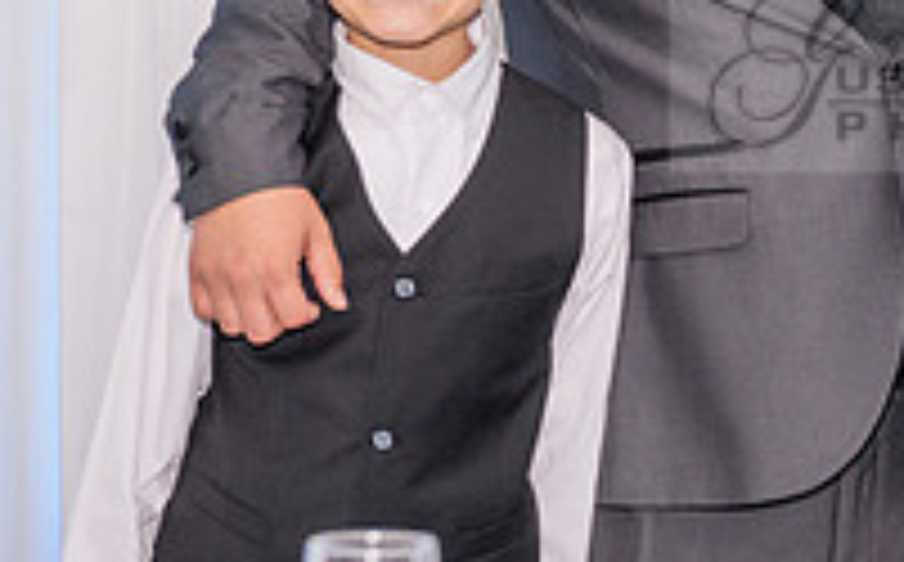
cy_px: 65
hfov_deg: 12.7
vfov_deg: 8.0
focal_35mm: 162
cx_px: 1061
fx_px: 3986
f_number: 4.5
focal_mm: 55
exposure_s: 1/200
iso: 1000
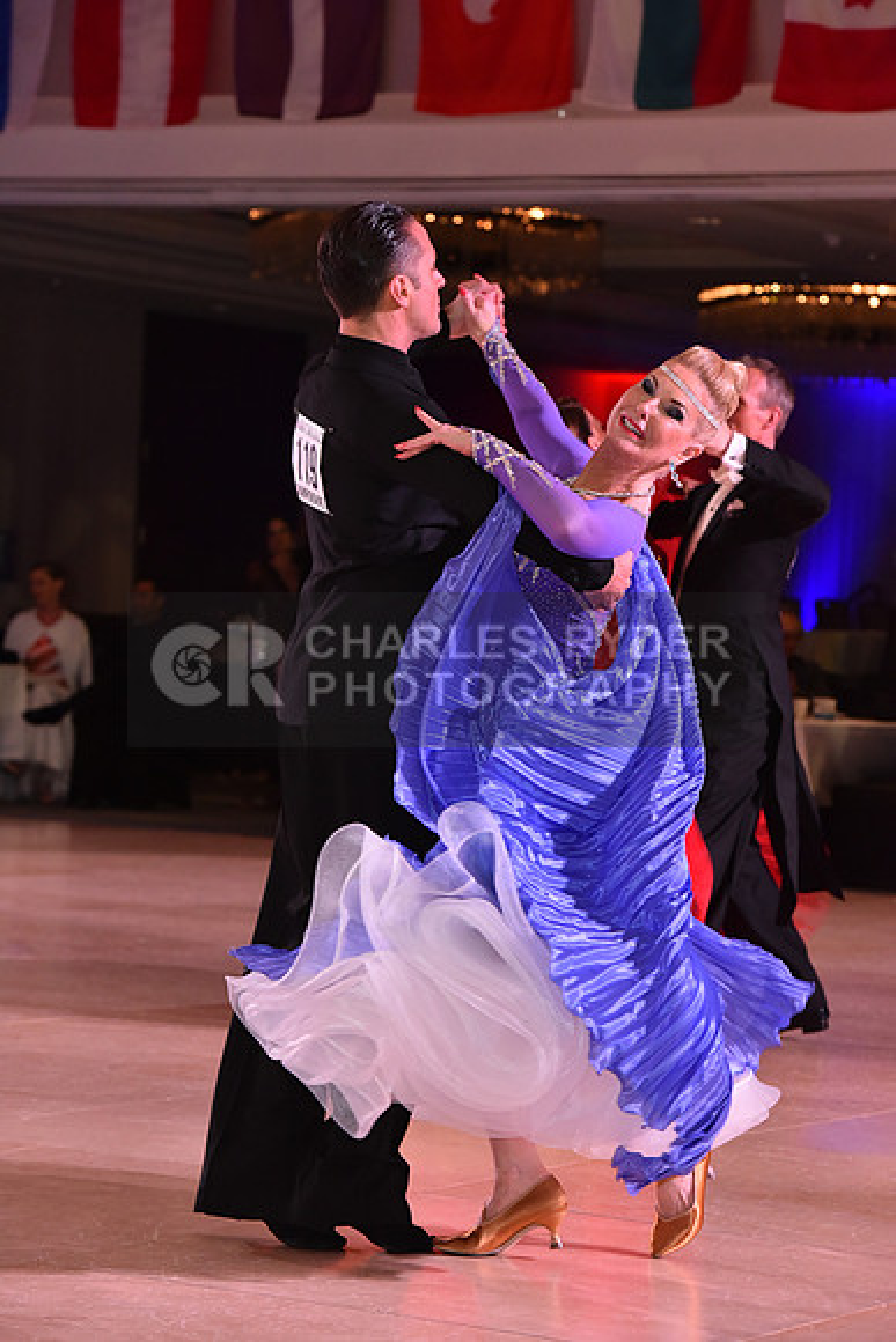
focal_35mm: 120
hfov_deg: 11.4
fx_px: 4477
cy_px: 671
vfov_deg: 17.1
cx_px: 448
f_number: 5.6
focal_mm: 120
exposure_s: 1/320
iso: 2500
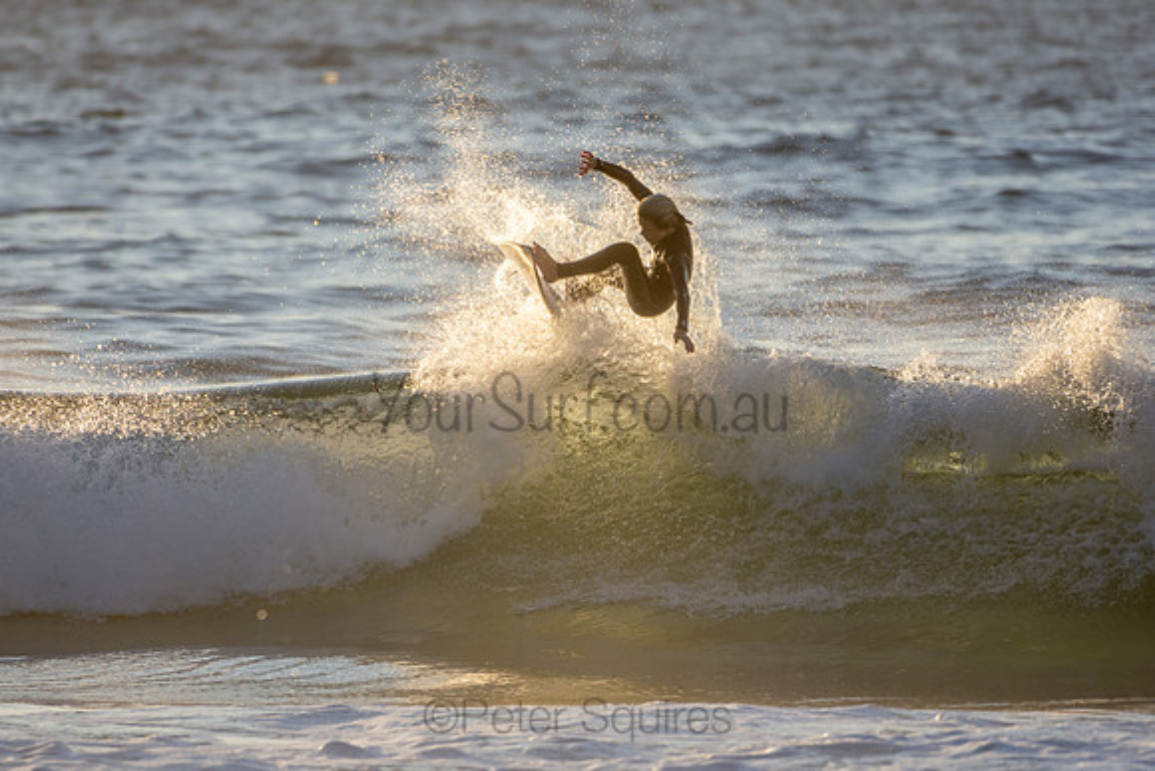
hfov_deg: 2.9
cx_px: 578
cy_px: 386
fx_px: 23104
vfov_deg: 1.9
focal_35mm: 720
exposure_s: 1/1250
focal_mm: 480
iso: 360
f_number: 5.6
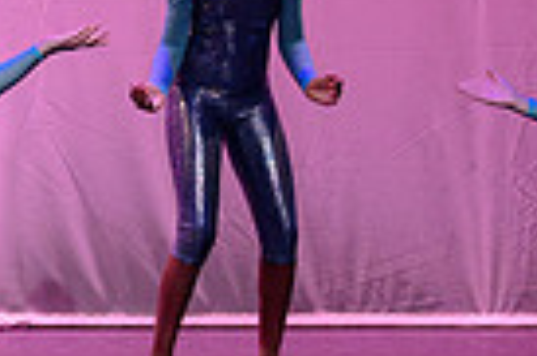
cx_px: -165
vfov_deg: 2.7
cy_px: 10
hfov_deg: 4.1
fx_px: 7569
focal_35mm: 508
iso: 1600
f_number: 2.8
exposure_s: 1/400
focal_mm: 120
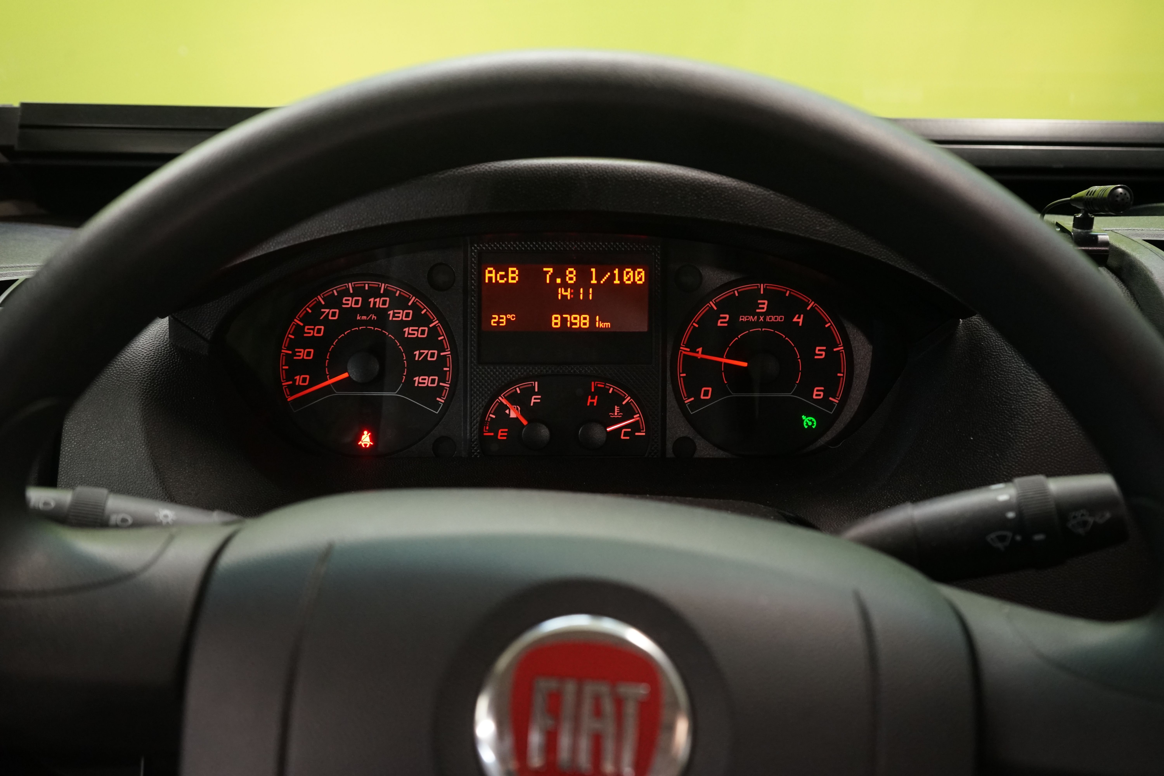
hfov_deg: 55.8
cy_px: 388
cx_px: 582
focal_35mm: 34
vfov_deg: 38.9
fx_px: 1099
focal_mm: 34
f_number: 5.6
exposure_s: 1/50
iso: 2500
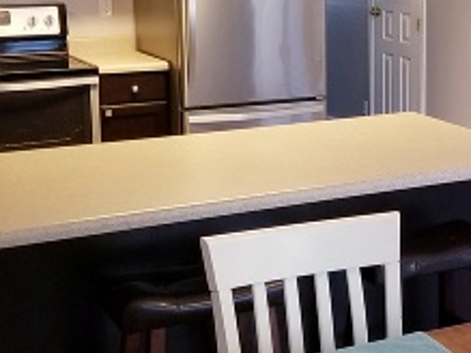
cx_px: 458
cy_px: 133
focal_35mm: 76
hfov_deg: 24.6
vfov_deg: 19.3
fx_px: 1034
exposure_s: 1/60
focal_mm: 4.25
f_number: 1.7
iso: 160
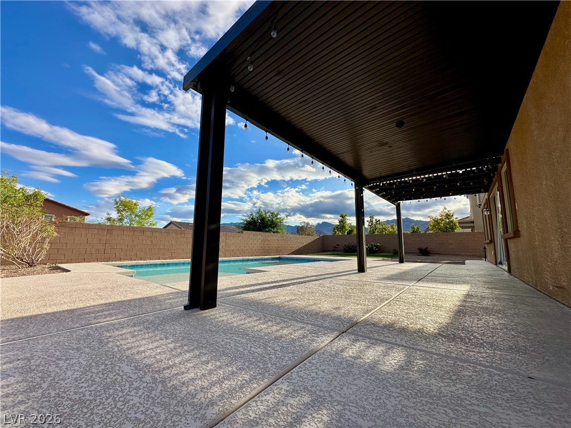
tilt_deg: +8.0
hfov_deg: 102.1
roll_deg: -0.5
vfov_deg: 85.7
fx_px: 231
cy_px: 214
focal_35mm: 14
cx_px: 286
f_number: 2.2
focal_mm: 2.22
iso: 50
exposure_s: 1/1770
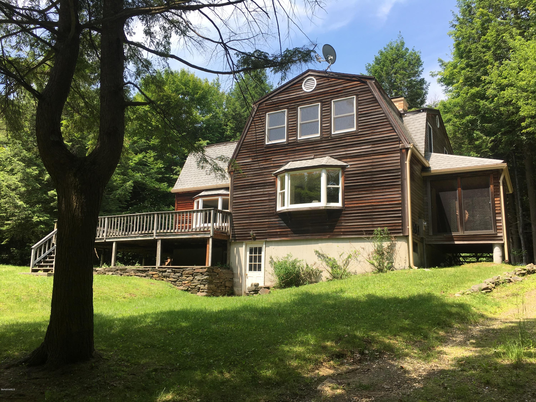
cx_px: 268
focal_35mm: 29
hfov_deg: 61.7
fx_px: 449
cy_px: 201
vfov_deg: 48.2
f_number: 2.2
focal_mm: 4.15
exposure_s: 1/739
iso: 25
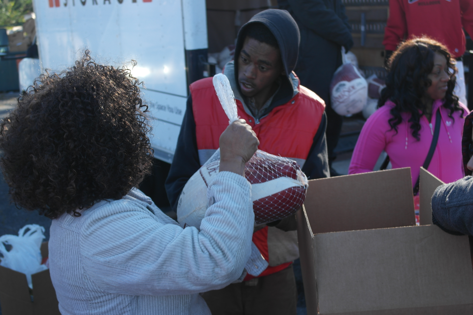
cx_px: 236
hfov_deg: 37.5
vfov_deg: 25.5
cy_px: 158
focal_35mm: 53
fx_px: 696
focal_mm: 35
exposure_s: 1/125
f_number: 4.5
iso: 100
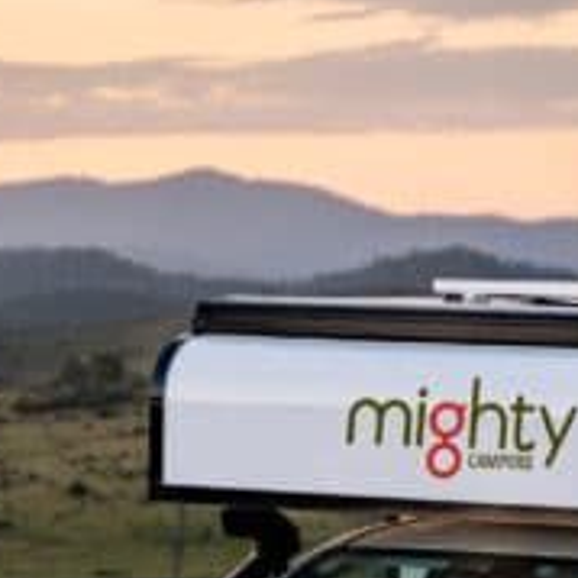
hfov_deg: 5.9
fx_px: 5611
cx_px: 623
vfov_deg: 5.9
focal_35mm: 297
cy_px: 647
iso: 640
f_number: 2.8
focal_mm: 61
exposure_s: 1/80
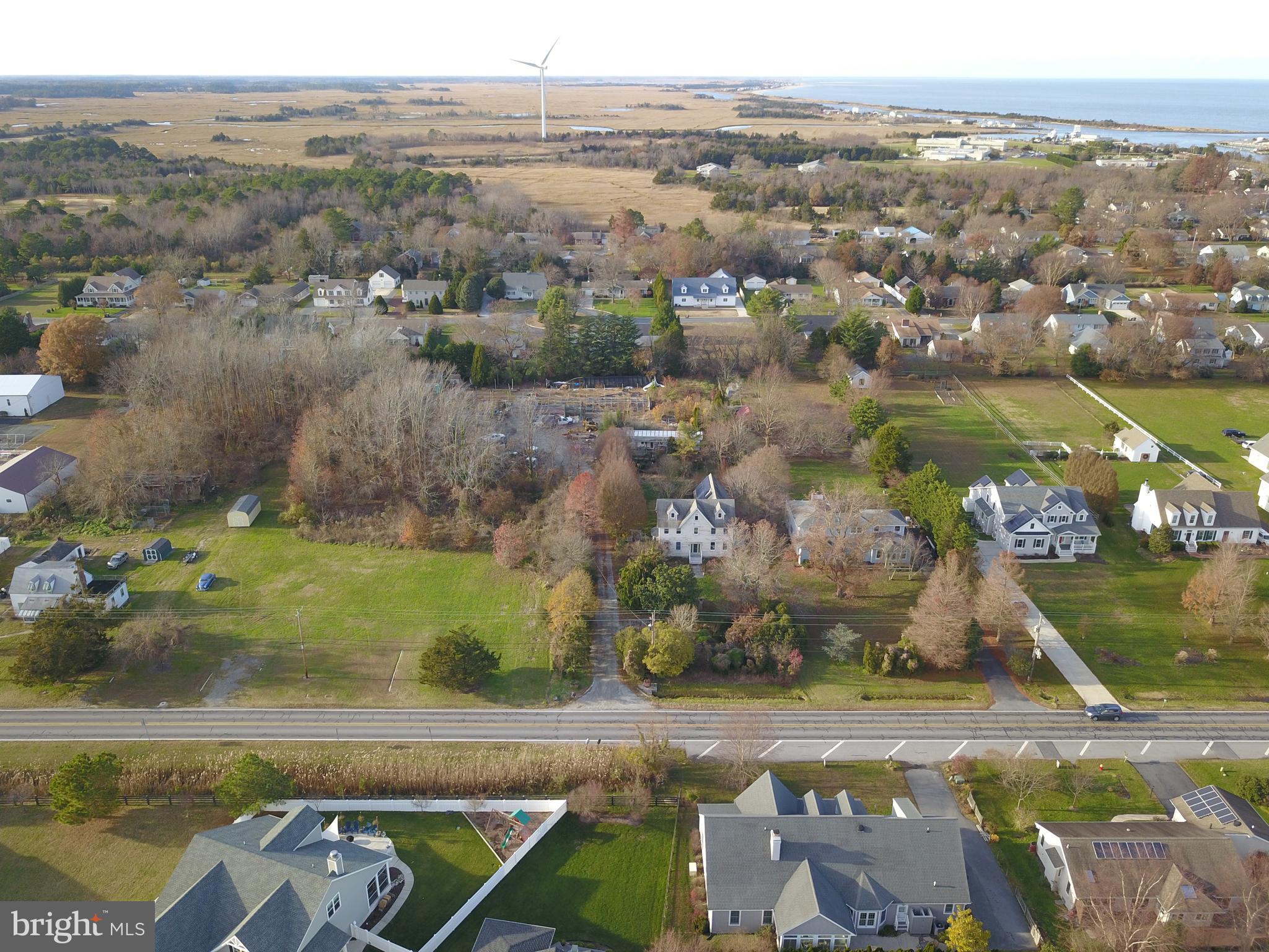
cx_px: 634
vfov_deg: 53.1
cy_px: 476
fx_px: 953
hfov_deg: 67.3
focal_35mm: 26
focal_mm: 4.73
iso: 100
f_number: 2.2
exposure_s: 1/271
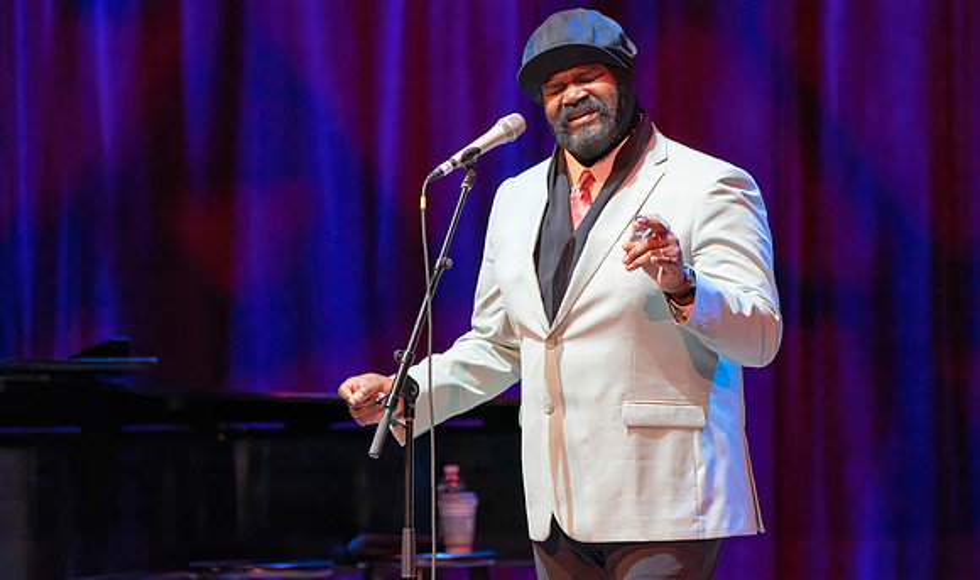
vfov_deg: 3.4
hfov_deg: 5.7
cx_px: 490
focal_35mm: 373
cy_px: 293
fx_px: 9825
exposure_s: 1/320
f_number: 5.6
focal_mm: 361
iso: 5000
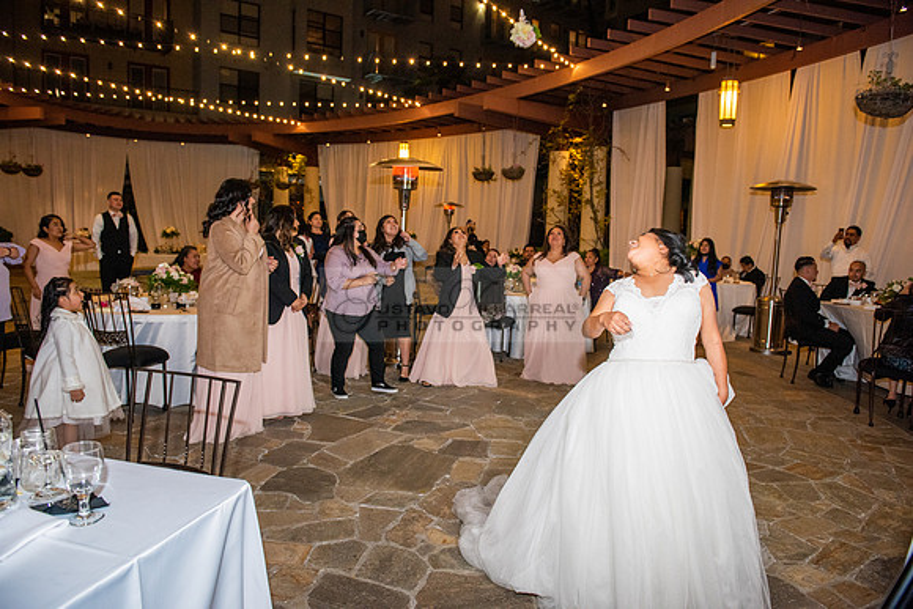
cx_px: 456
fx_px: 609
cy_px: 304
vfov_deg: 53.2
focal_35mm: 24
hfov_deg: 73.7
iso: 1600
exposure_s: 1/160
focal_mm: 24
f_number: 4
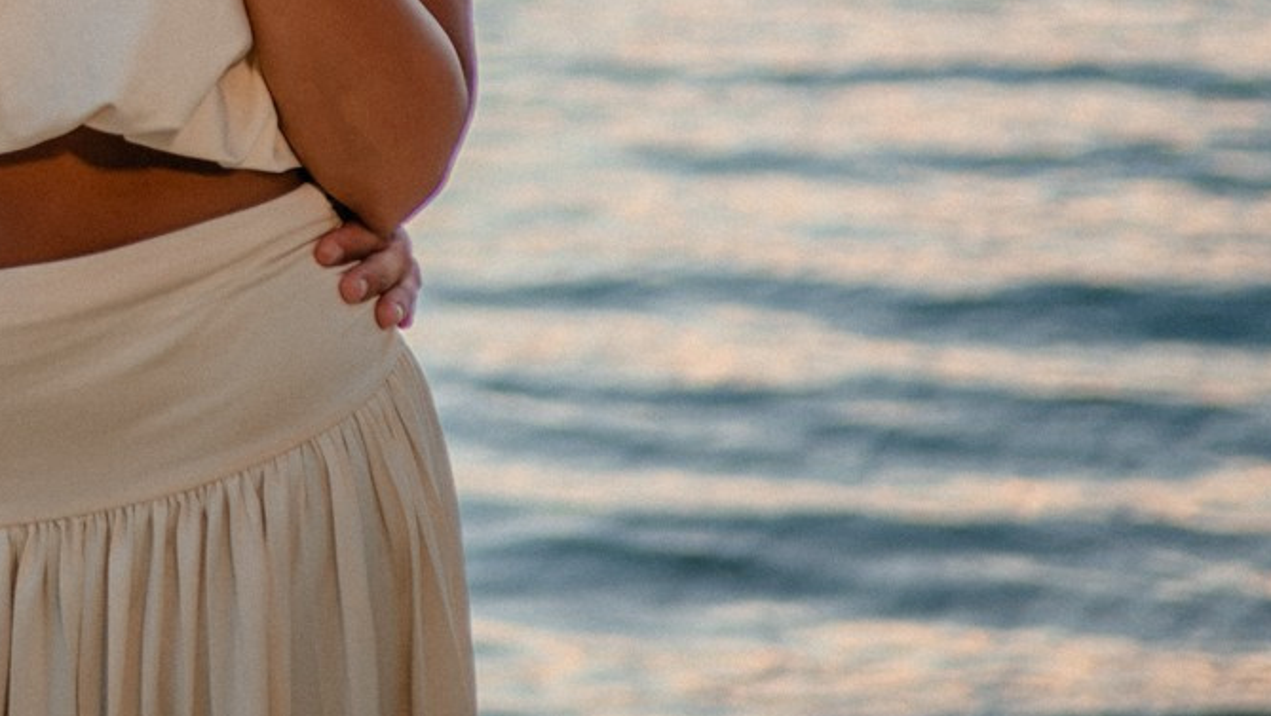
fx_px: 6305
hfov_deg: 11.2
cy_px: -399
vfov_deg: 6.4
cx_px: -369
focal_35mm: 187
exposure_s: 1/400
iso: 320
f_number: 2.2
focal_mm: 50
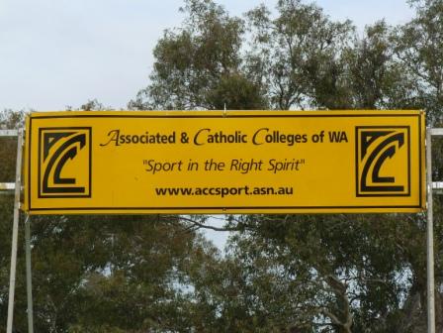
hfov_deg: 11.8
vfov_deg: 8.8
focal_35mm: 168
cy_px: 166
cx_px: 222
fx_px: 2150
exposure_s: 1/500
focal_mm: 28
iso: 100
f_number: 4
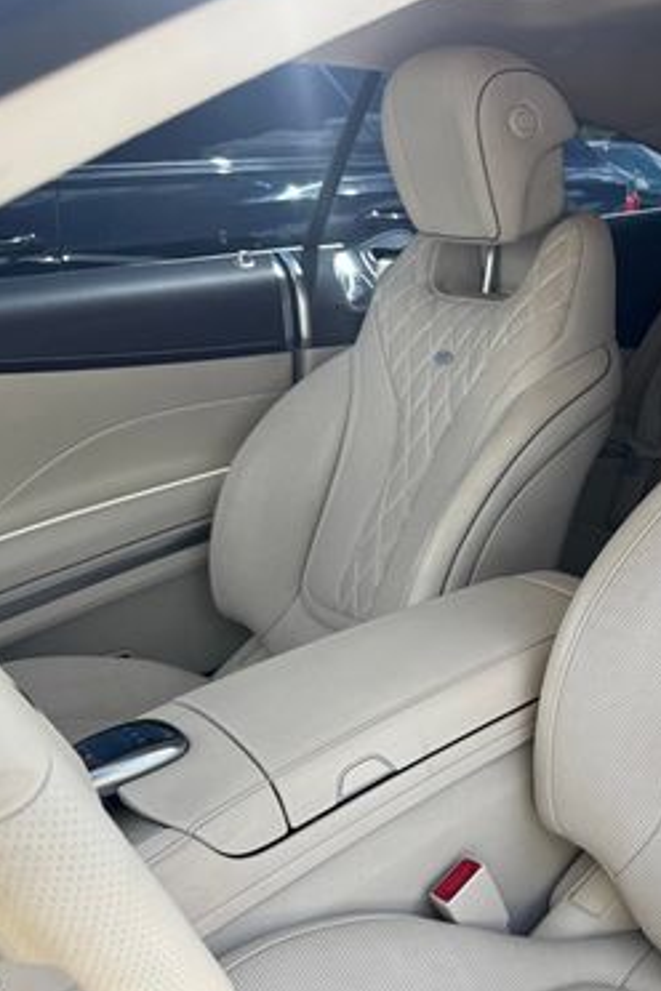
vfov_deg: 45.3
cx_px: 674
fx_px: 1184
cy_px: 565
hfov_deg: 29.0
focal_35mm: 43
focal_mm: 6.76
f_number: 1.78
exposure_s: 1/1131
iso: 80
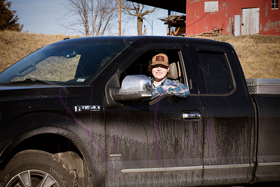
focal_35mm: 112
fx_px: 871
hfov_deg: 18.3
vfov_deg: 12.2
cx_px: 140
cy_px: 94
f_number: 18
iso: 800
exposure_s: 1/640
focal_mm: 112
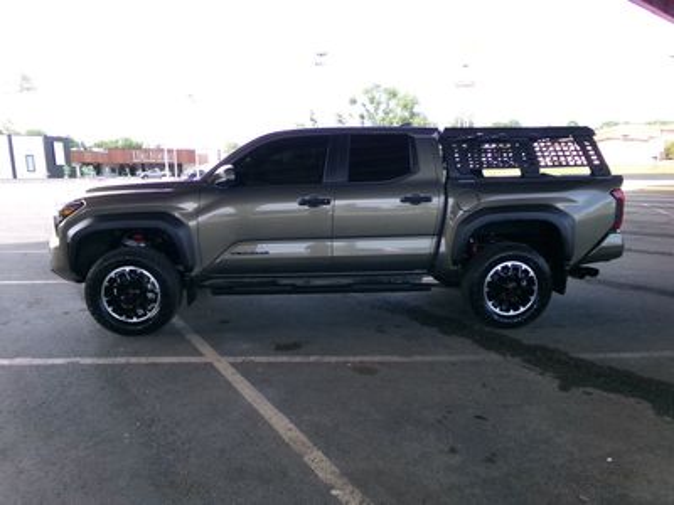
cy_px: 252
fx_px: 467
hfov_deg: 71.6
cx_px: 337
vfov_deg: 56.8
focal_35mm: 24
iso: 437
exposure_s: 1/60
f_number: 11.07
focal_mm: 4.3
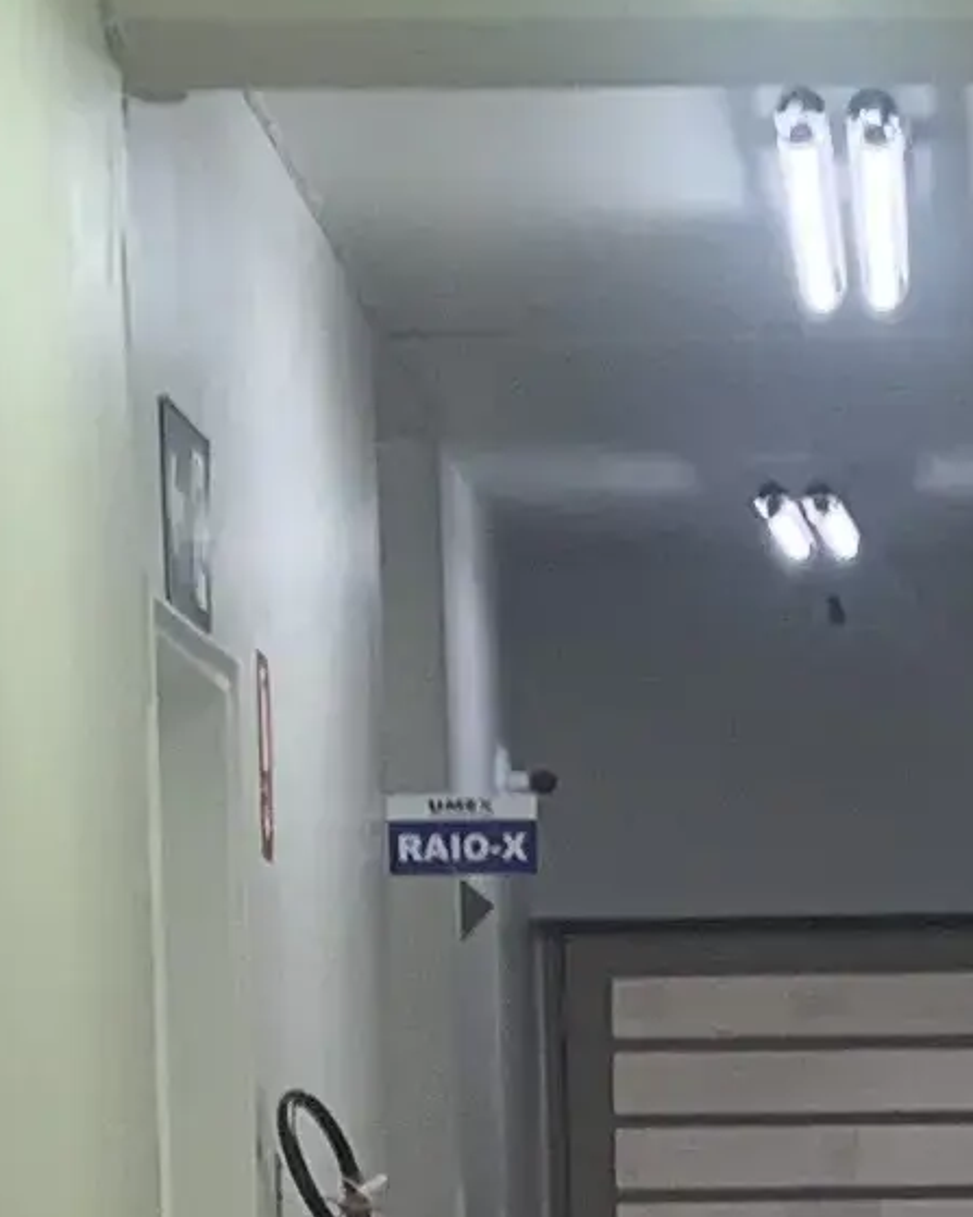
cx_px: 703
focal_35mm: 183
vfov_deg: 10.1
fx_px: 6589
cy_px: 1999
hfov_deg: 8.4
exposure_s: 1/60
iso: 64
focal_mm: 4.25
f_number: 1.8
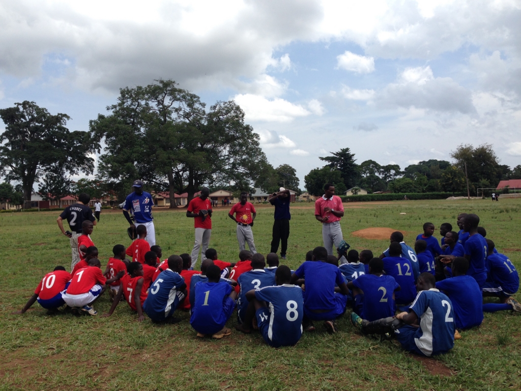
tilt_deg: +1.8
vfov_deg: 42.9
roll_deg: +0.8
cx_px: 260
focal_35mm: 33
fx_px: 497
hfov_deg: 55.4
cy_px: 196
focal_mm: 4.12
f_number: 2.4
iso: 50
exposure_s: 1/1506
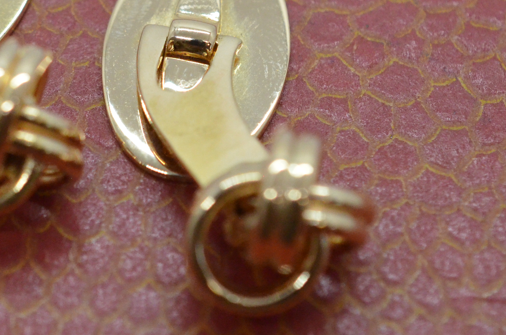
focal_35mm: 152
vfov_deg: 9.0
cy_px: 45
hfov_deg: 13.5
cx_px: 88
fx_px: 2132
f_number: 6.3
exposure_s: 1/800
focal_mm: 40
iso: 2500
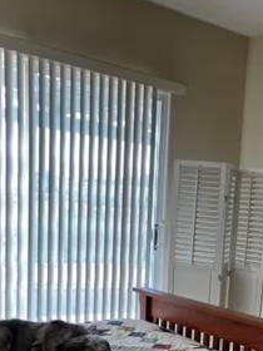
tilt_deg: -9.5
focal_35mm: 56
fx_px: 567
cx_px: 239
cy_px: 340
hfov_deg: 25.3
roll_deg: -4.4
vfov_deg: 32.0
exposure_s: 1/60
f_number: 1.8
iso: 40
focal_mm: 3.99
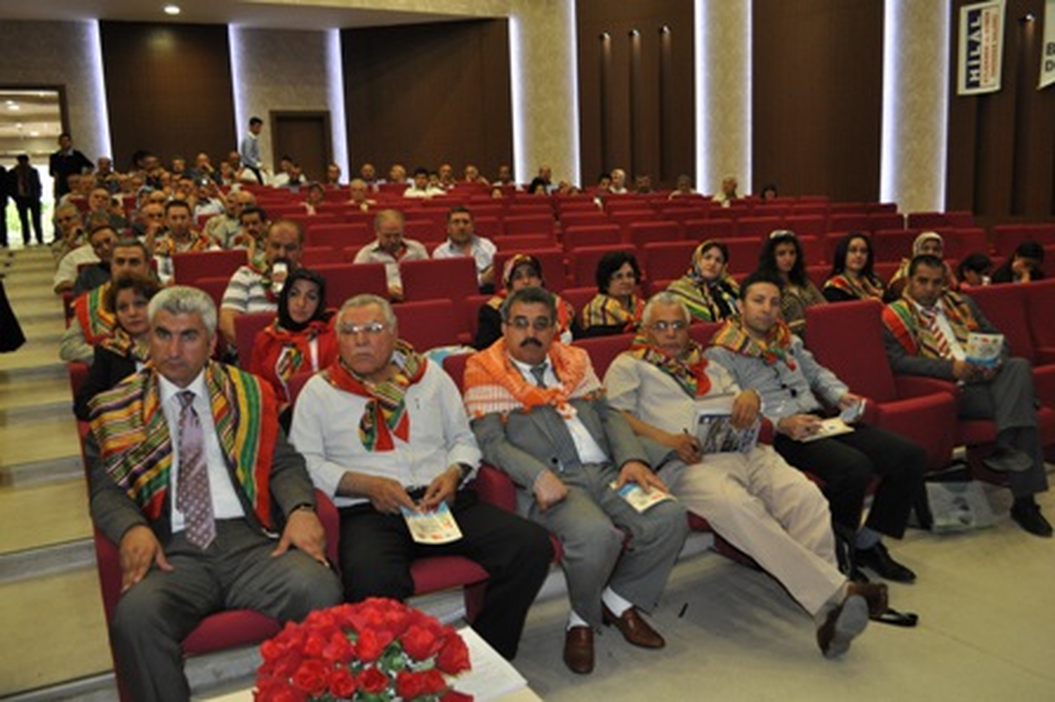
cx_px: 528
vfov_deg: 43.5
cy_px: 351
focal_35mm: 30
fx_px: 878
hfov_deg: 62.0
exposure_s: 1/60
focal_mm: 20
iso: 800
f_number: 3.8
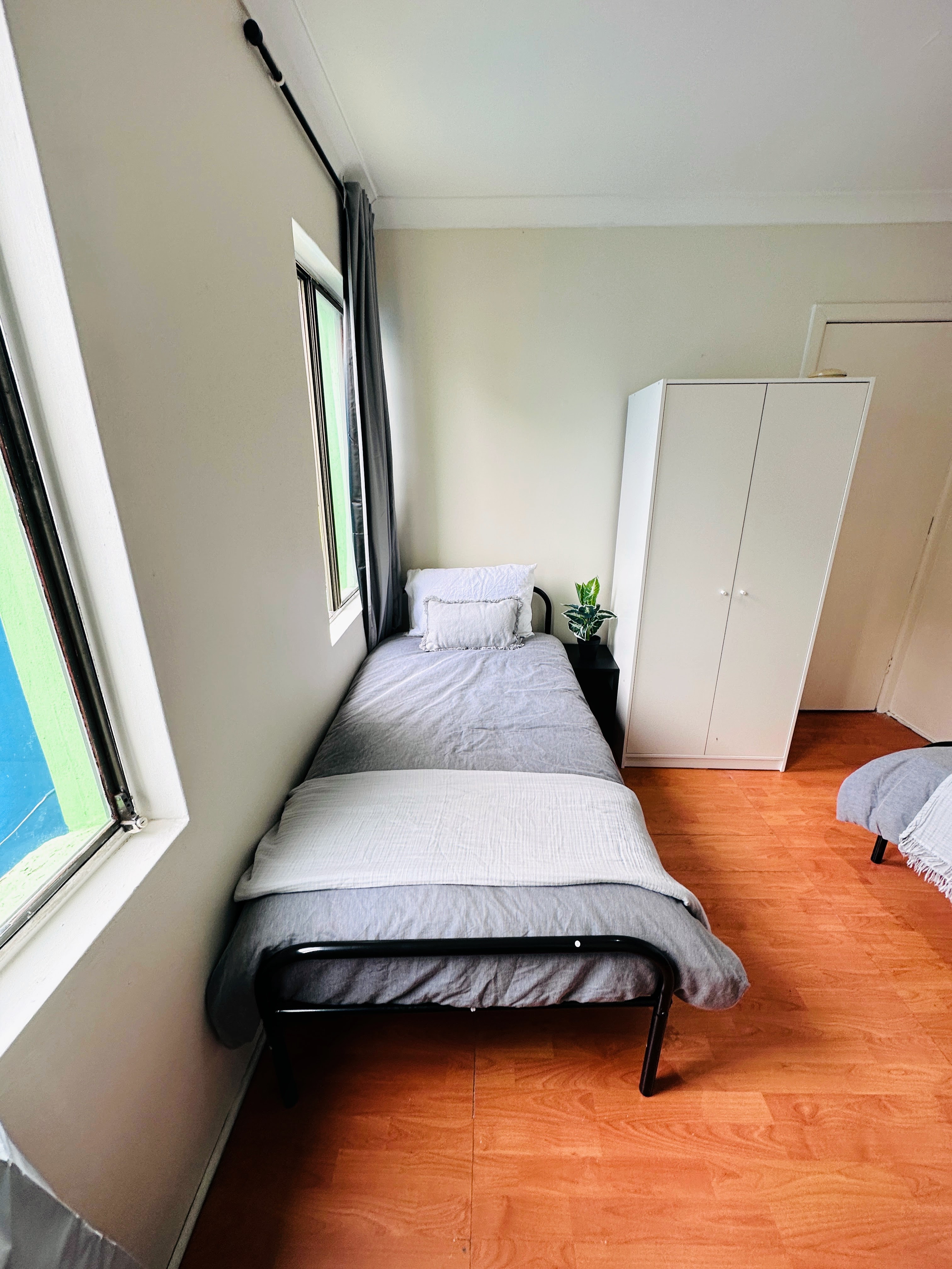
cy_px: 634
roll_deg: +0.0
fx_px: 513
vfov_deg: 102.1
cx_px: 476
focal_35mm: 14
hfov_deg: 85.7
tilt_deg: -19.6
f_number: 2.2
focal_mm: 2.22
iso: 64
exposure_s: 1/99
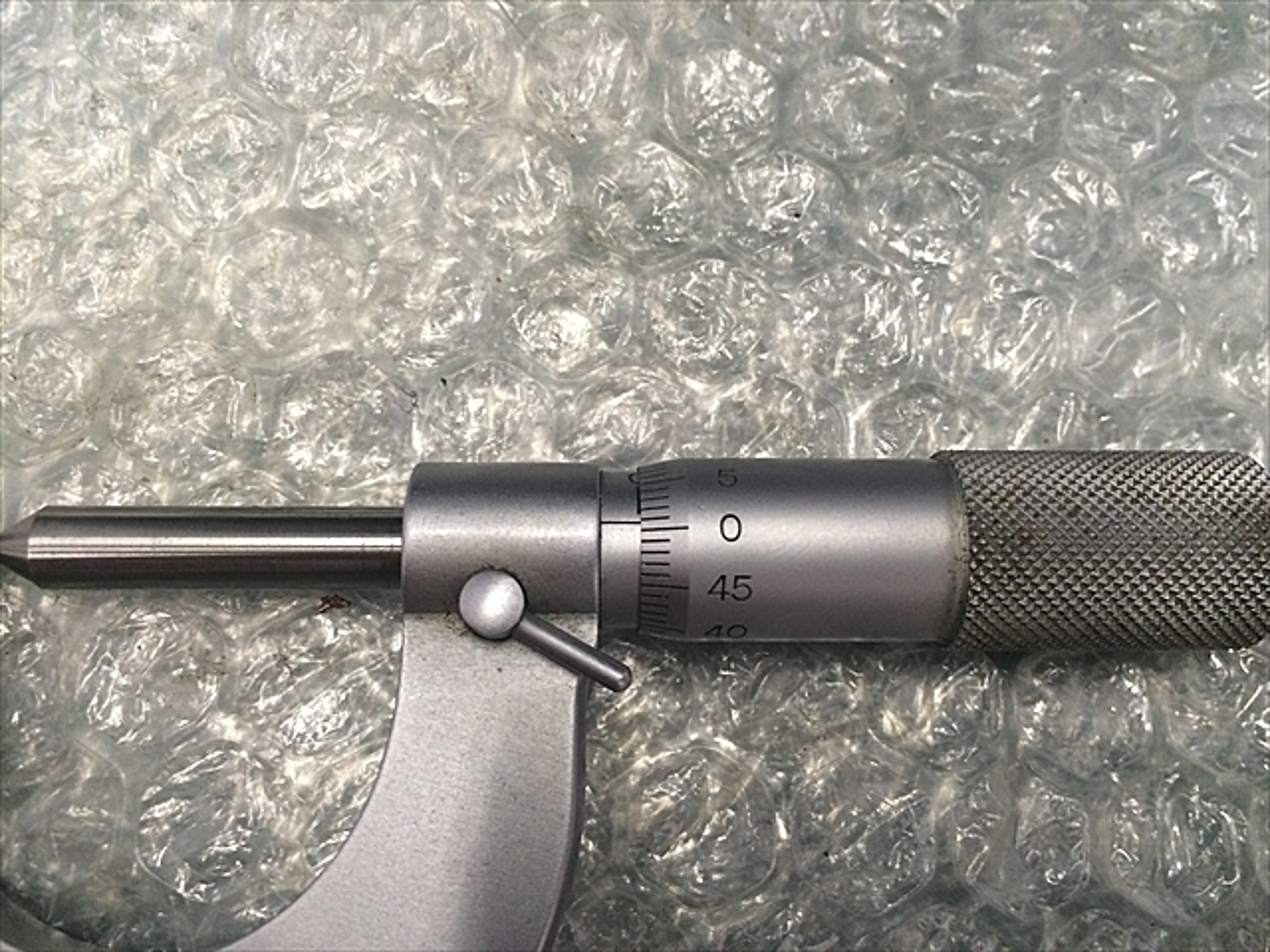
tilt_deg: -76.4
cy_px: 476
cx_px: 635
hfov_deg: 61.7
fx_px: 1064
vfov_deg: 48.2
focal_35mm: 29
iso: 125
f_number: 2.2
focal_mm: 4.15
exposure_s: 1/30
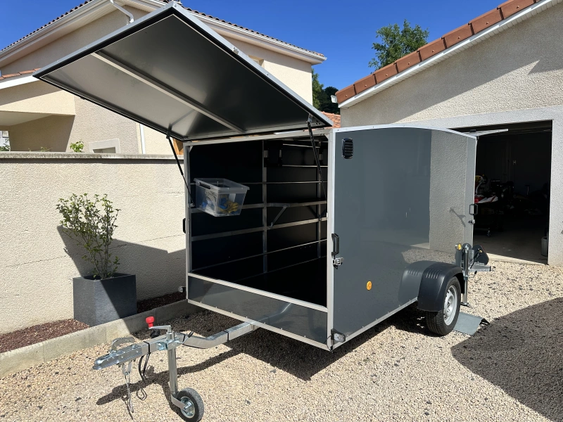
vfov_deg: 56.8
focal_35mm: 24
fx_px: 390
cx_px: 282
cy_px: 211
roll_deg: +2.8
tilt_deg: -7.4
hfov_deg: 71.6
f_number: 1.78
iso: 80
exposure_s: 1/5263
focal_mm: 6.86
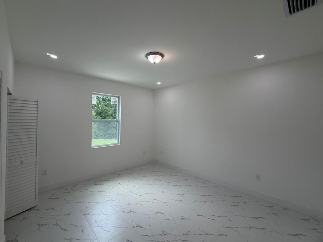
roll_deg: -0.3
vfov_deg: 81.7
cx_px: 156
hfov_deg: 98.1
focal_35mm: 15
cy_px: 117
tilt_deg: +1.7
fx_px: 140
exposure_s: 1/120
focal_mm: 2.22
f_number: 2.2
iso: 64
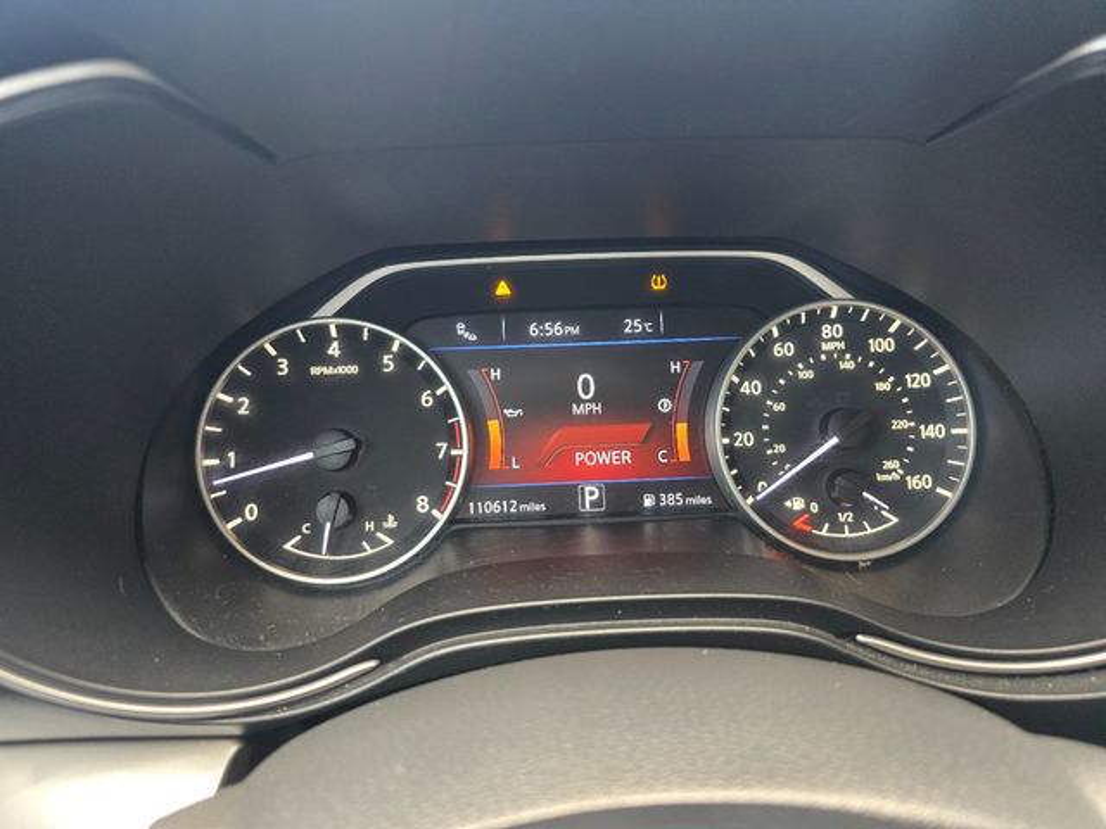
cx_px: 553
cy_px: 414
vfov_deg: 58.9
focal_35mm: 23
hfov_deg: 73.9
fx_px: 735
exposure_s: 1/120
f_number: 1.7
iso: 640
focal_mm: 6.3
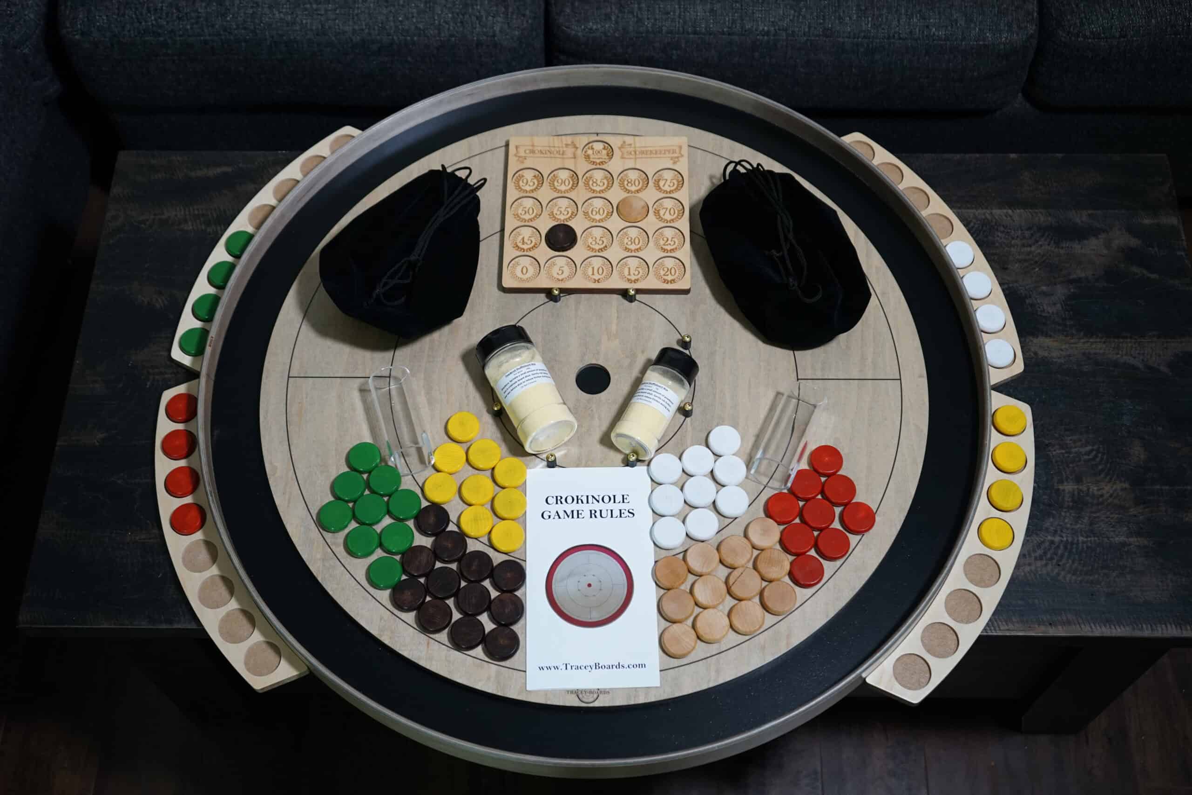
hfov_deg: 47.4
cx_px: 596
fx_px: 1358
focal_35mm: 41
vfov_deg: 32.6
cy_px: 398
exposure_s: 1/60
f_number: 4.5
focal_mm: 41
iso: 1000
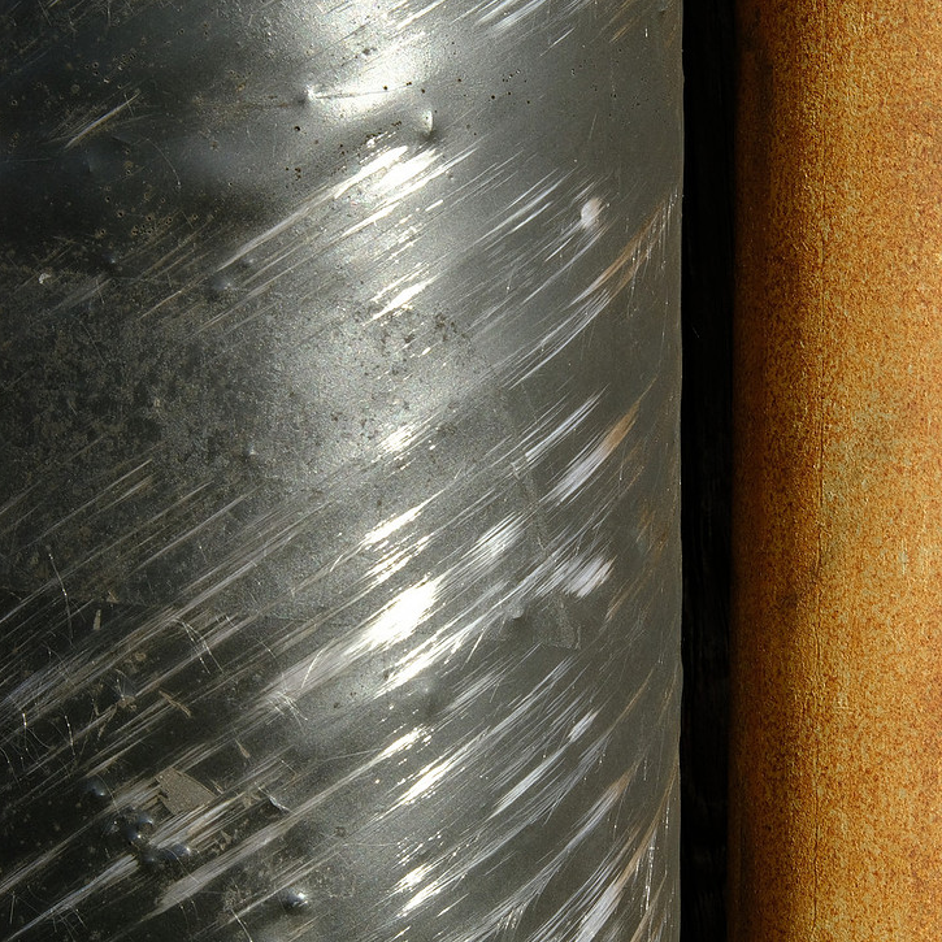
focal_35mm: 107
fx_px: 3294
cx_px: 607
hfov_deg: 16.2
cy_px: 473
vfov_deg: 16.3
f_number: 18
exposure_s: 1/70
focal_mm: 55
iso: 400
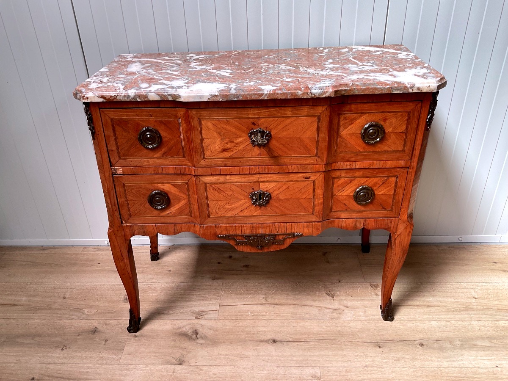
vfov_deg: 48.2
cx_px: 254
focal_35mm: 29
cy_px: 190
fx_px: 426
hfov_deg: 61.7
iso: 20
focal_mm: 3
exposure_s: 1/120
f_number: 1.8
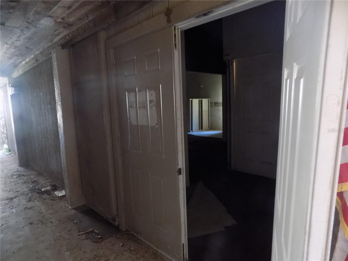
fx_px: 231
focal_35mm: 23
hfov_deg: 73.9
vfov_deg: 58.9
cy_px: 130
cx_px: 174
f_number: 3.1
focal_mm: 4
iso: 400
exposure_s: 1/15
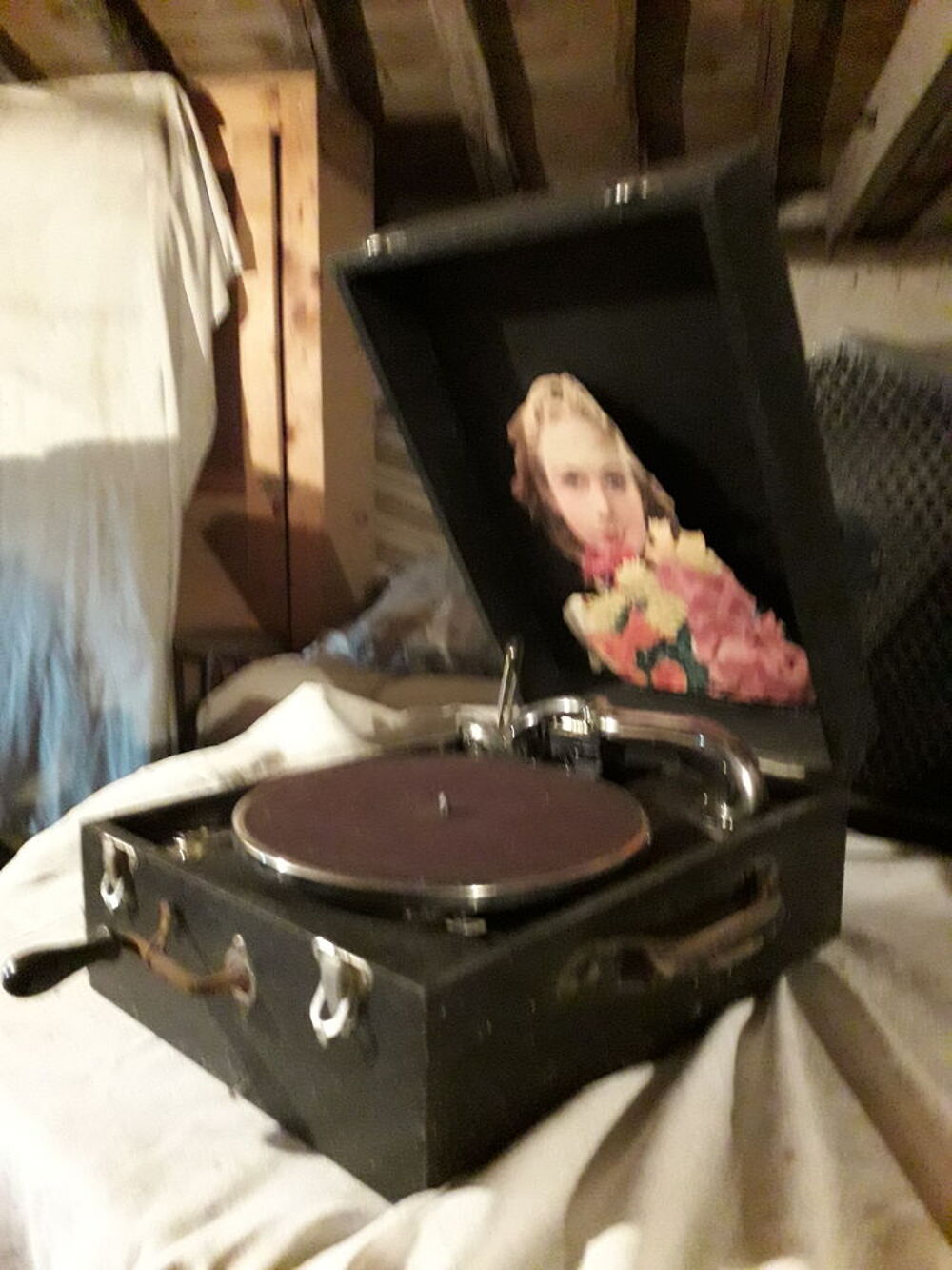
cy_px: 635
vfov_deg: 65.3
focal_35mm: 27
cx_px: 476
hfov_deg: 51.4
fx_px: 990
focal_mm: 3.6
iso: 800
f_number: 1.9
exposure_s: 1/17
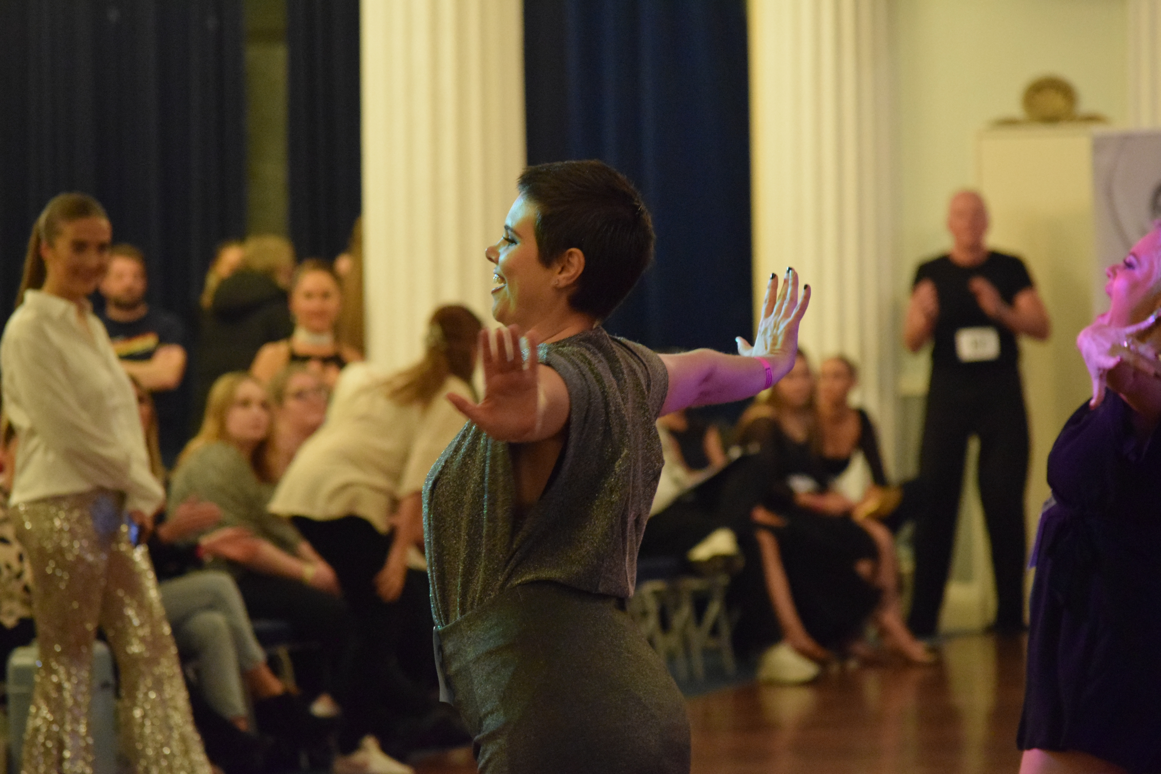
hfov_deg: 9.1
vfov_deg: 6.1
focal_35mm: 225
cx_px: 580
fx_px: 7256
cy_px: 387
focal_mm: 150
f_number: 5
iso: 6400
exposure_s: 1/100
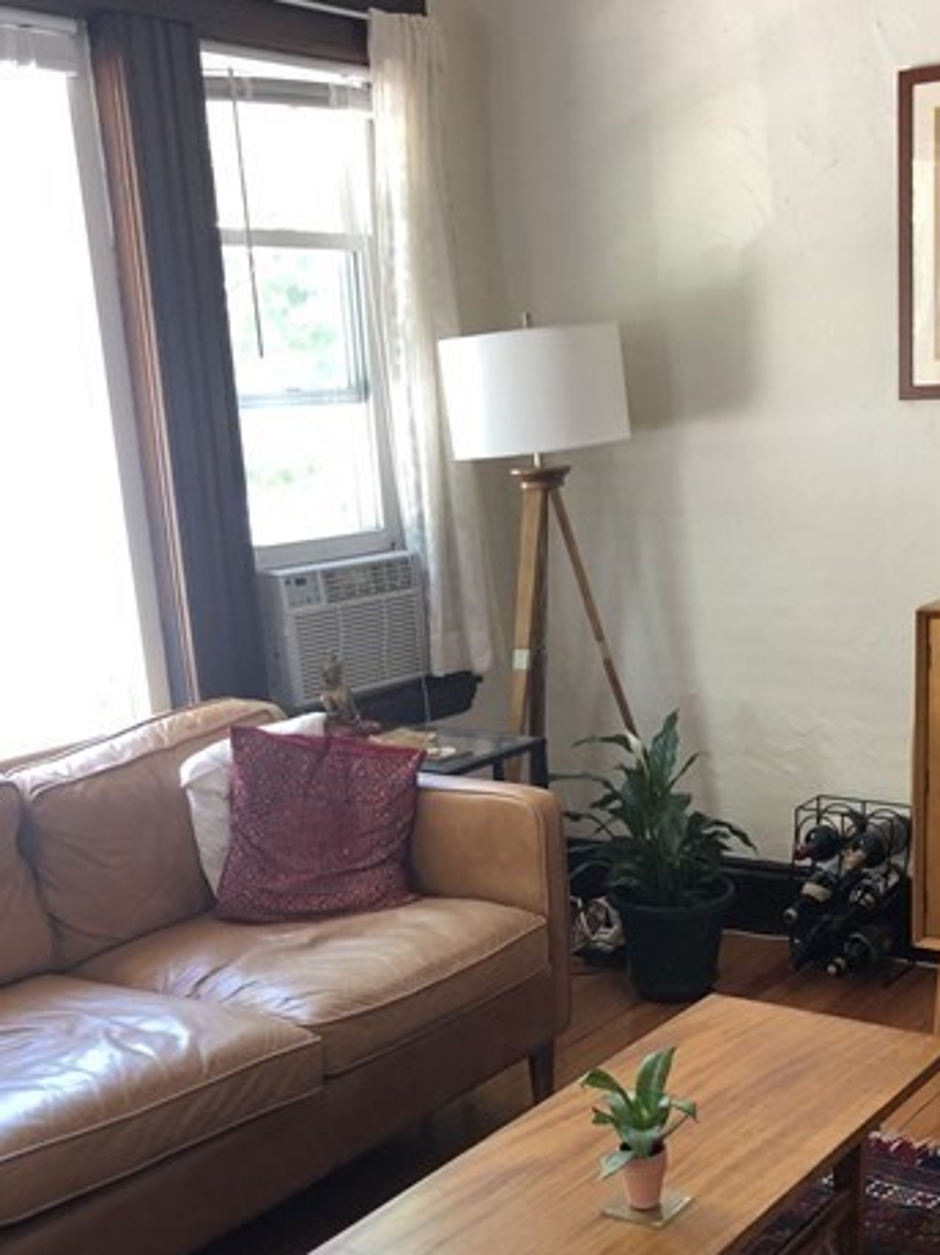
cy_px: 912
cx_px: 614
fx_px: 1703
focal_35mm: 47
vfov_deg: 39.6
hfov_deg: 30.7
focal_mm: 3.99
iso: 40
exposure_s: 1/20
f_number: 1.8
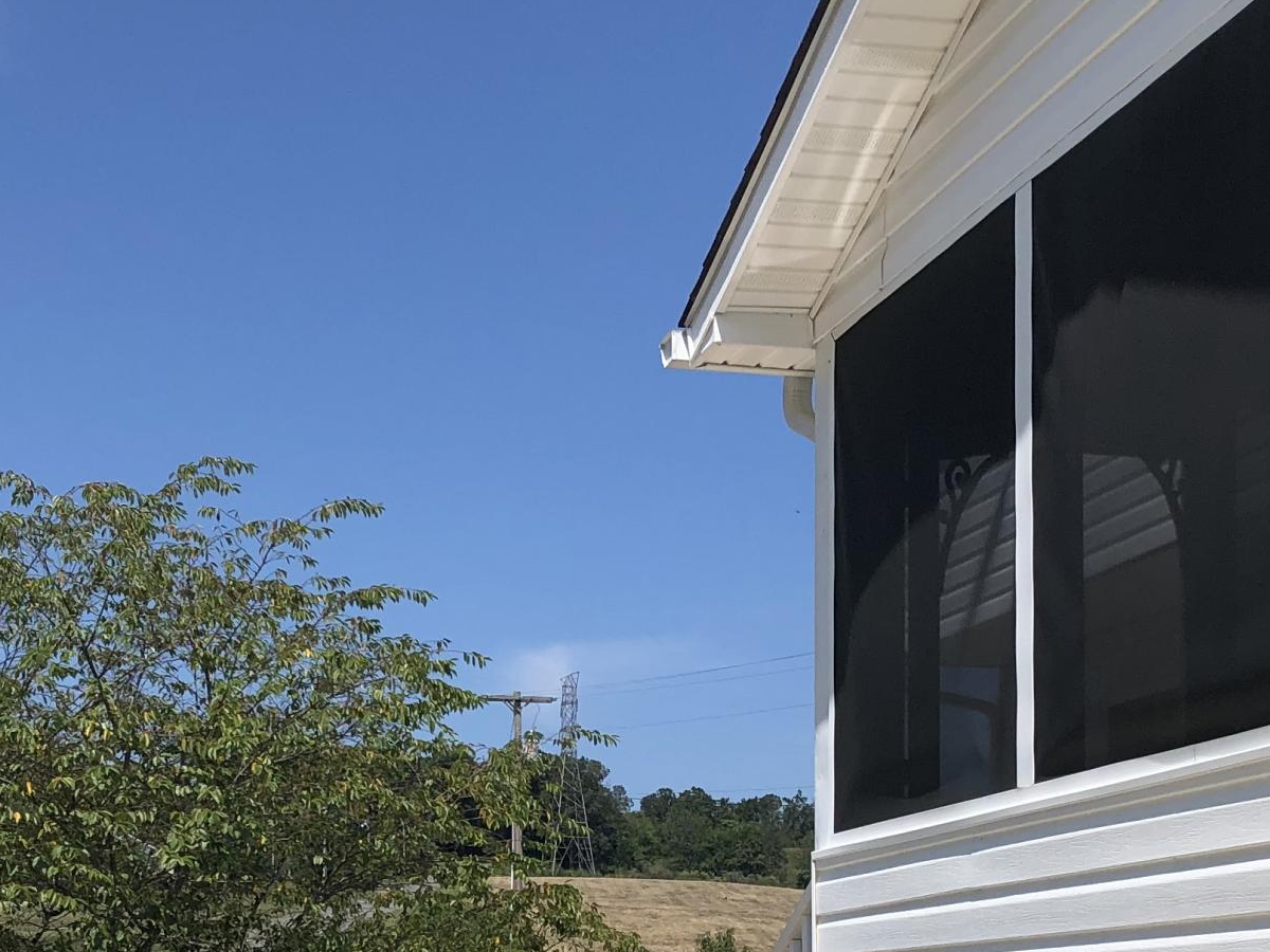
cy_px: 864
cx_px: 671
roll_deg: -0.4
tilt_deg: +3.6
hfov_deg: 27.8
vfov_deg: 20.6
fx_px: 2568
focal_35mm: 70
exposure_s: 1/2825
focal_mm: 4
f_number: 1.8
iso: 20
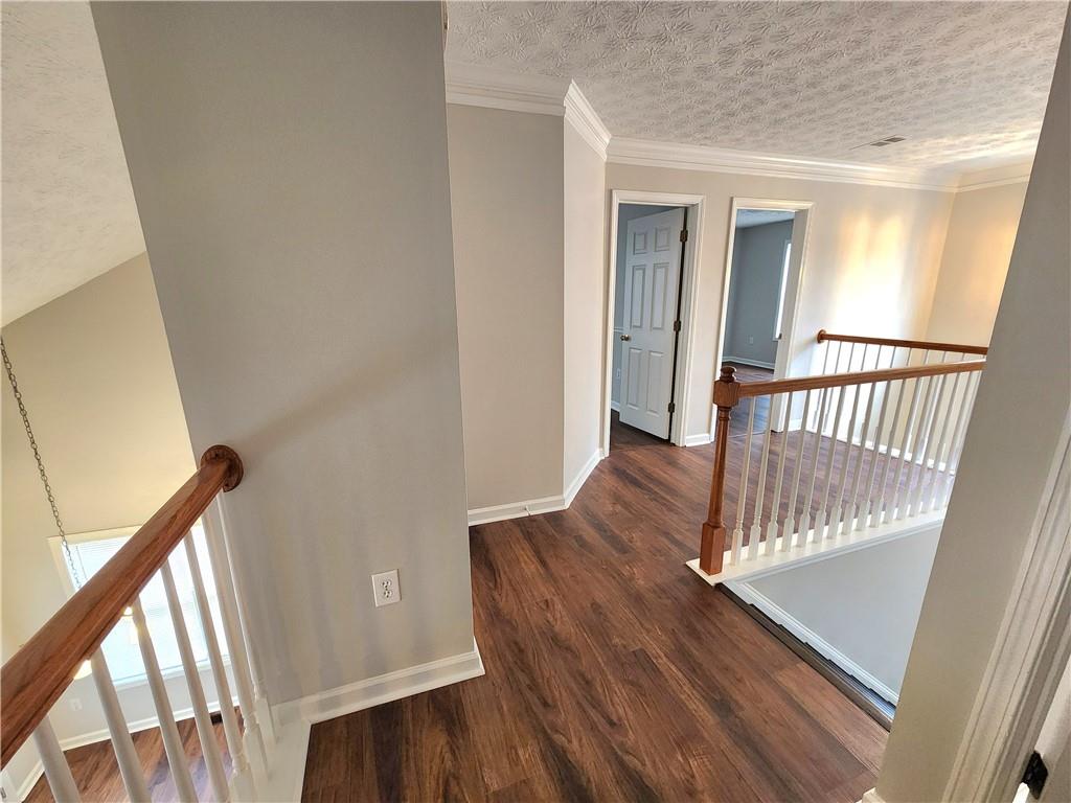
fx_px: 402
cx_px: 536
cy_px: 402
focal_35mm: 13
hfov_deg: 106.2
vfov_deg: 89.9
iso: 320
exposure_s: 1/40
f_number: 2.2
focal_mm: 2.2
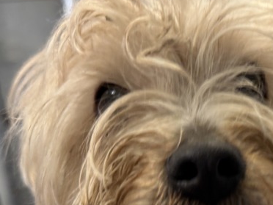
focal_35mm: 66
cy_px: 224
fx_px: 521
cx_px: 234
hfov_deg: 28.5
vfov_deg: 21.2
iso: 125
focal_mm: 6.76
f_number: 1.78
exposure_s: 1/60
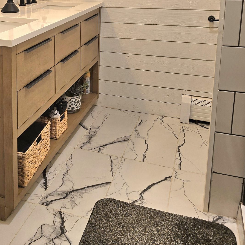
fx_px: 352
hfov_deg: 37.0
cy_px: 39
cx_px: 48
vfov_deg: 36.6
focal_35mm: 44
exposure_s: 1/120
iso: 64
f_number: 1.7
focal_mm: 6.3
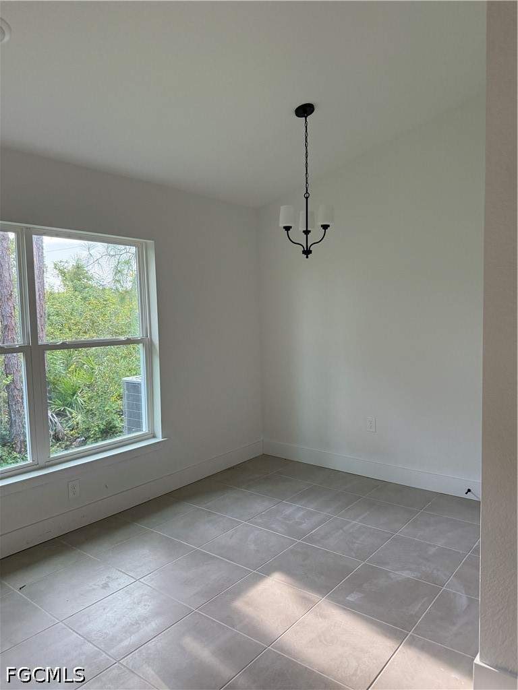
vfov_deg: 71.6
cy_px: 345
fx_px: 479
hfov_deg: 56.8
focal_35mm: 24
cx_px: 259
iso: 200
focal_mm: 6.76
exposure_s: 1/212
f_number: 1.78
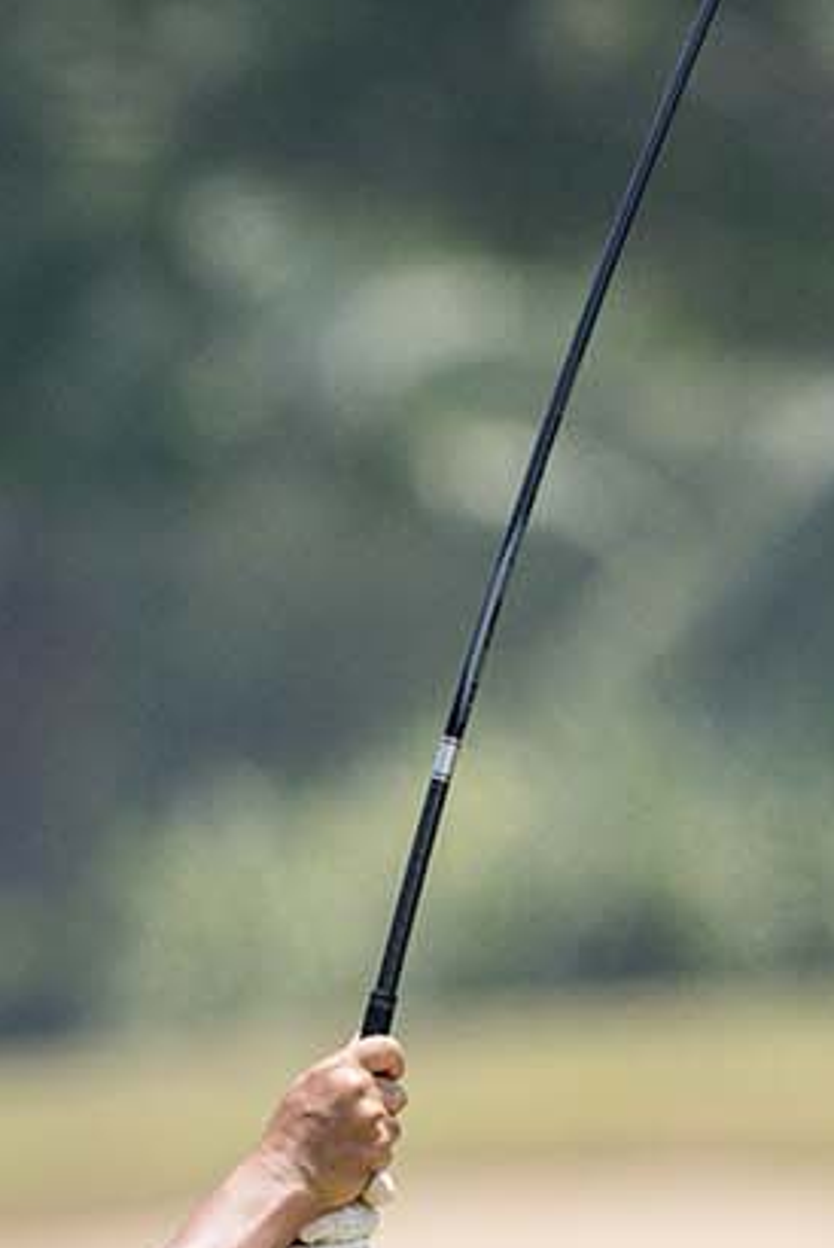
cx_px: -152
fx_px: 48703
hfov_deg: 1.0
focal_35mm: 1404
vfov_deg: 1.5
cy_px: 1507
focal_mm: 400
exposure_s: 1/5000
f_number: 5
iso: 1600
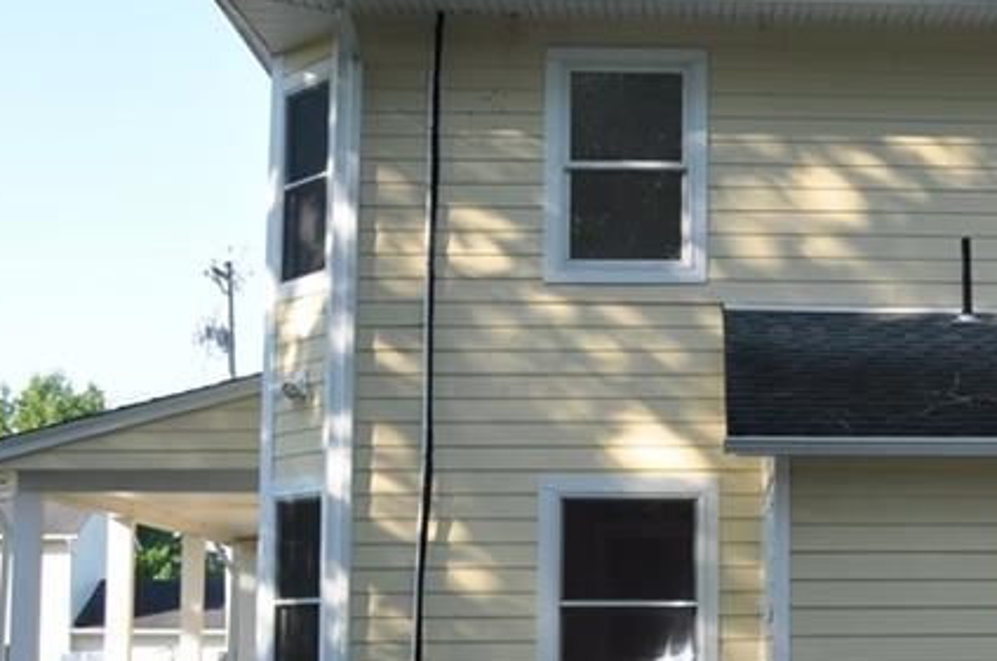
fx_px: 2405
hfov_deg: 22.3
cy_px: 380
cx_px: 1056
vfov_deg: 15.6
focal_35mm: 87
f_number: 7.1
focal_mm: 24
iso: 200
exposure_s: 1/200
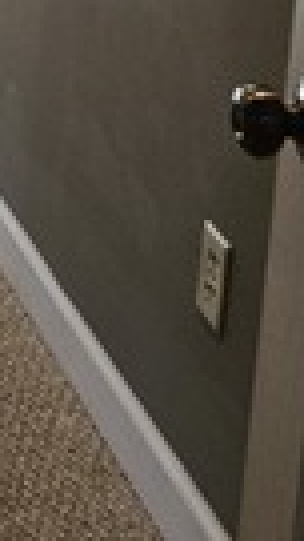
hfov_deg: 8.9
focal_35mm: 124
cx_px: -420
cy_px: -174
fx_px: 1776
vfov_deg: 16.3
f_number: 1.8
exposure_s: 1/120
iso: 250
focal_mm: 5.4
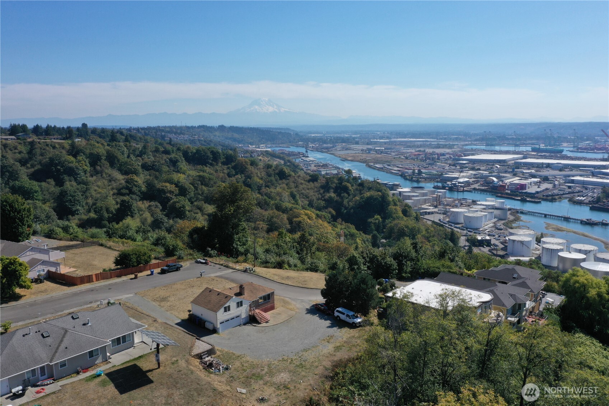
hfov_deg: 65.5
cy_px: 203
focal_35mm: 28
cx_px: 304
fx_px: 474
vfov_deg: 46.4
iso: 100
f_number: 10
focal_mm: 10.26
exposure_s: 1/60
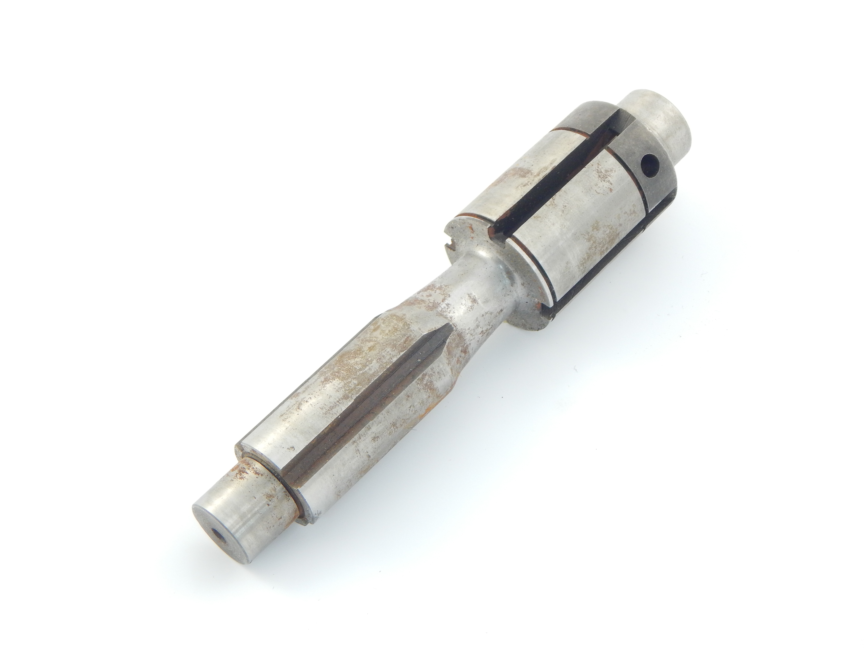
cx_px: 432
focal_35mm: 61
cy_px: 324
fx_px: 1523
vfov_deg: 24.0
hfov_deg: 31.7
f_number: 4
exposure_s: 1/30
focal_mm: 10.9
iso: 220
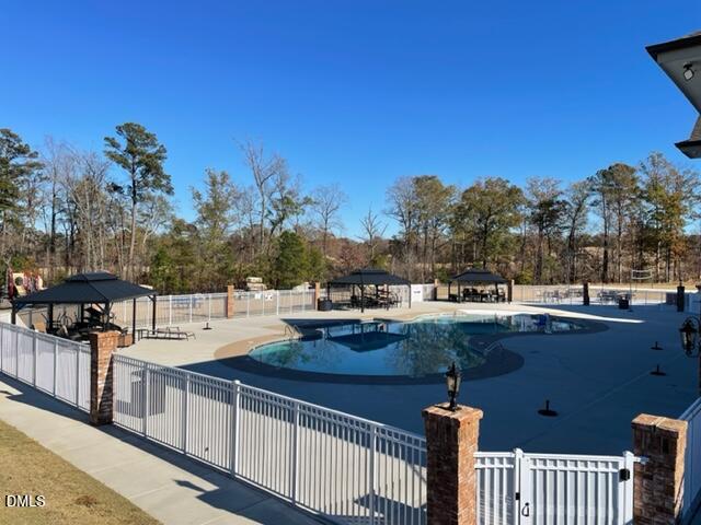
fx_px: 527
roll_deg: -0.9
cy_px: 262
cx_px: 350
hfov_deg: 67.3
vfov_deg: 53.1
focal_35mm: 26
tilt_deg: +0.4
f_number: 1.6
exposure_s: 1/4464
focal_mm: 4.2
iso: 32
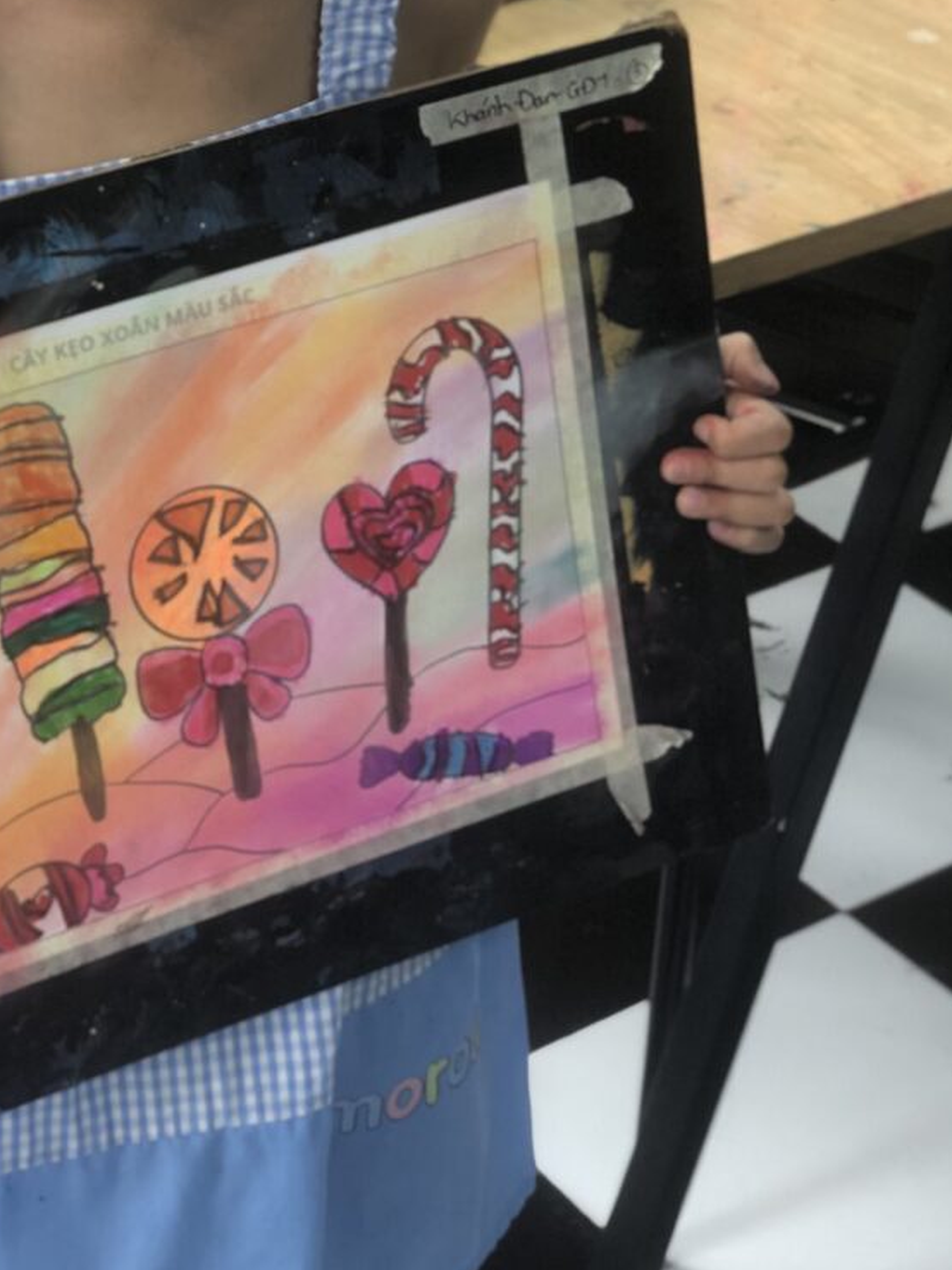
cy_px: 199
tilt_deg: -25.2
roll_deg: -2.4
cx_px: 212
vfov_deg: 20.6
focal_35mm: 94
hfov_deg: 15.6
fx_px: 3446
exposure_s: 1/50
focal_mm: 6
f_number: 2.4
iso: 40
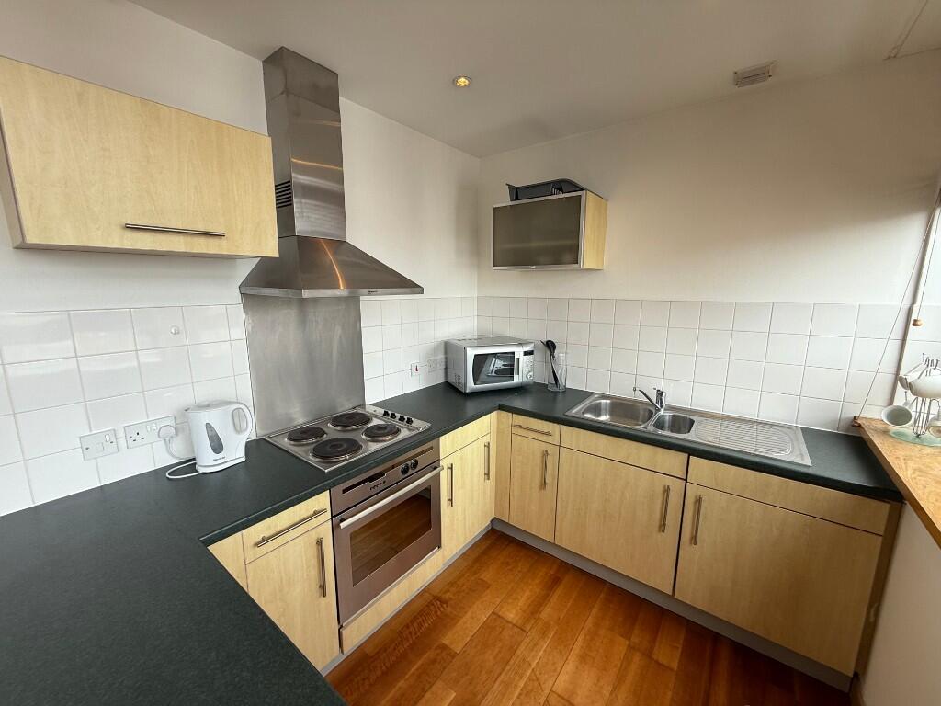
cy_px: 353
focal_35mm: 14
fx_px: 381
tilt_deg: -11.4
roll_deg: +0.1
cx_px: 470
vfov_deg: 85.7
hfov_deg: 102.1
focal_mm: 2.22
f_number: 2.2
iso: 50
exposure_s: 1/133
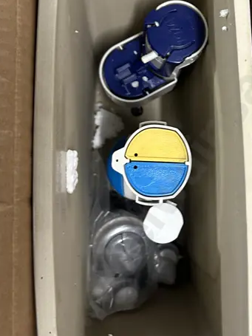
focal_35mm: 54
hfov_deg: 26.1
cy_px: 118
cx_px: 228
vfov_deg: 35.3
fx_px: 524
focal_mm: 6.86
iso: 250
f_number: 1.78
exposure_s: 1/50
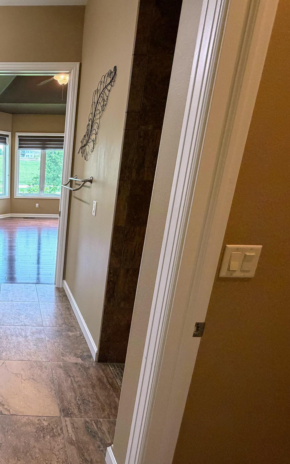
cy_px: 232
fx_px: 253
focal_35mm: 20
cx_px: 7
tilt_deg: -13.2
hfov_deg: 49.8
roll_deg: -0.4
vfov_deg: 85.1
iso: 250
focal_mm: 2.22
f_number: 2.2
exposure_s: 1/60
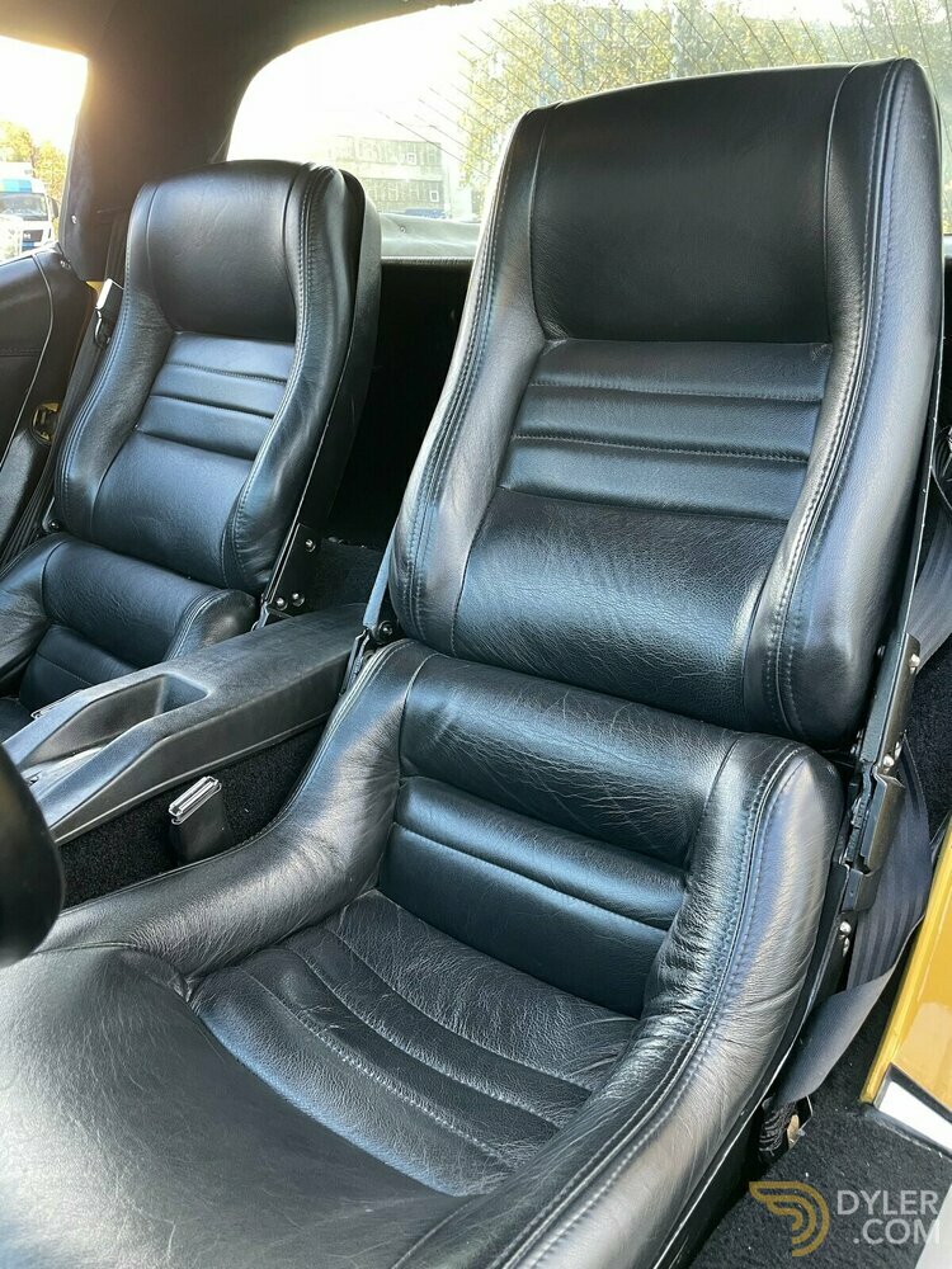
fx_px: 953
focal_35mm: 26
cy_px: 634
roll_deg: +1.6
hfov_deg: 53.1
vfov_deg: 67.3
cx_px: 476
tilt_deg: -22.3
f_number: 1.6
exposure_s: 1/60
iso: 200
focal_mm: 4.2
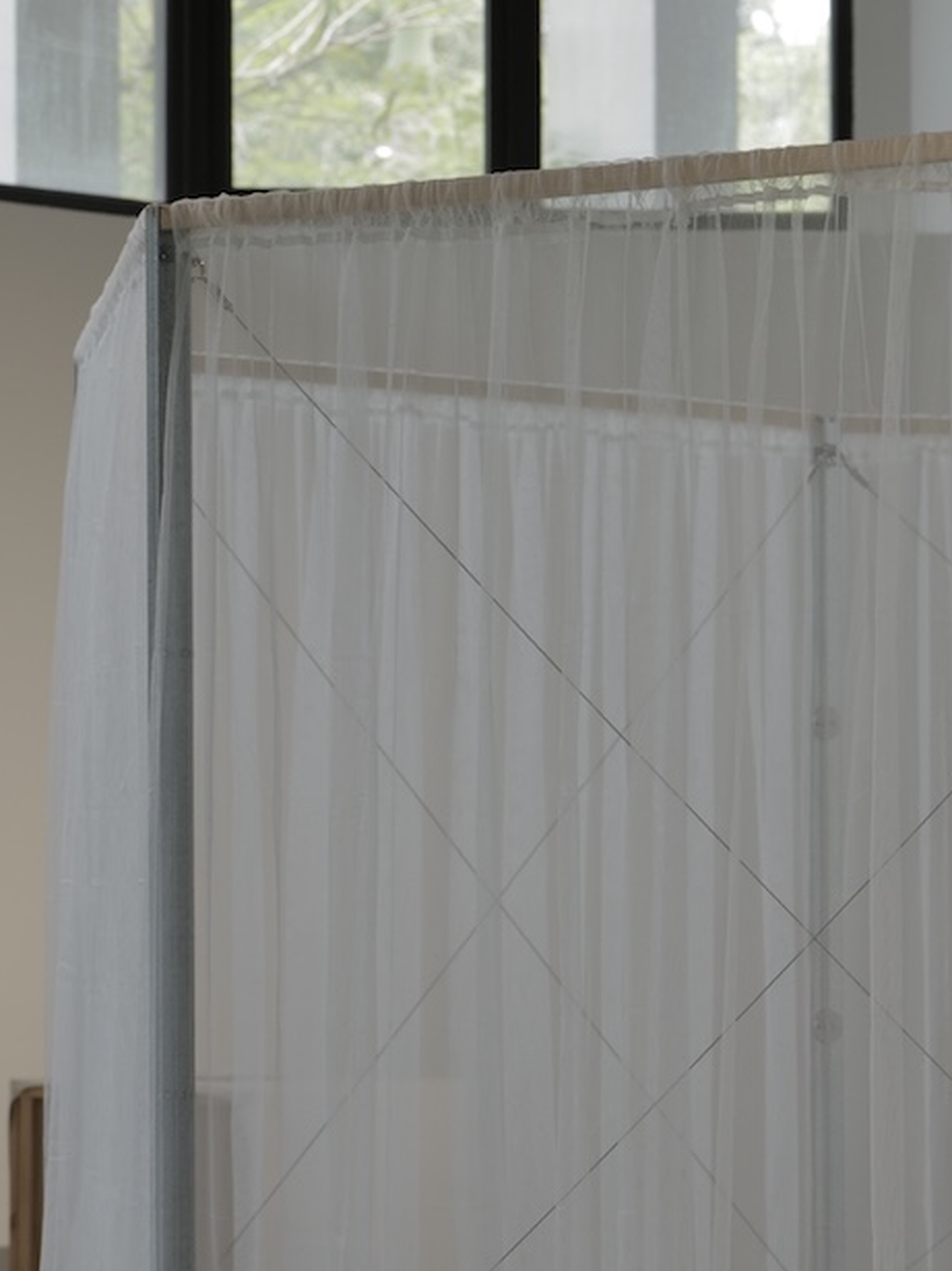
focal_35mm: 163
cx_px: 801
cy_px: 999
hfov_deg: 9.1
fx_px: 5979
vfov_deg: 12.1
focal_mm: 85
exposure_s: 1/160
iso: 800
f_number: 8
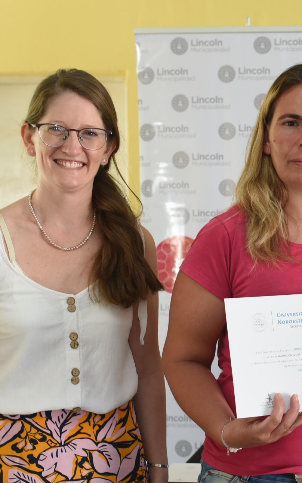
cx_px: 378
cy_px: 307
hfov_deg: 15.1
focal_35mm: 83
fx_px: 1093
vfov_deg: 24.8
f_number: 5
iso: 1000
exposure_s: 1/125
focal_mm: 35
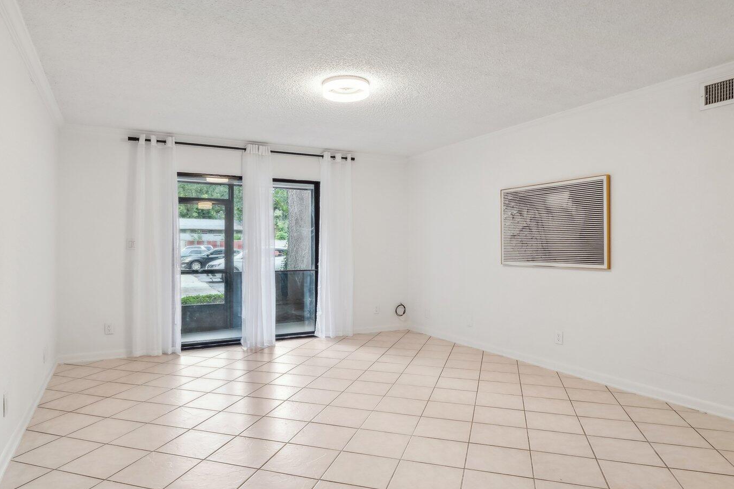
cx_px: 347
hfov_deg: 81.1
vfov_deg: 59.5
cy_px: 236
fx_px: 428
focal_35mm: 21
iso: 400
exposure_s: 1/10
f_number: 8
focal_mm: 14
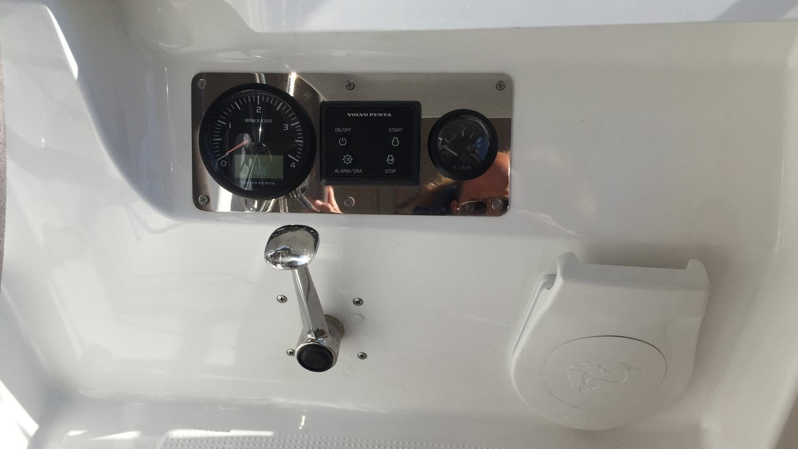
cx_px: 400
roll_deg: +4.4
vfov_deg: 36.5
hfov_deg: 61.0
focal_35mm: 32
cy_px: 274
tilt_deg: -41.9
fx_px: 677
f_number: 2.2
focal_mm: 4.15
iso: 32
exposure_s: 1/1647
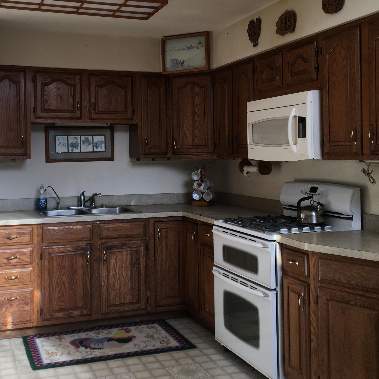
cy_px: 153
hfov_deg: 38.2
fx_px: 545
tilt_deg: -0.8
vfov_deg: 38.2
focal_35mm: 44
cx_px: 150
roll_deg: -1.0
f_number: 2.2
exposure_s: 1/120
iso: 40
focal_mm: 4.15
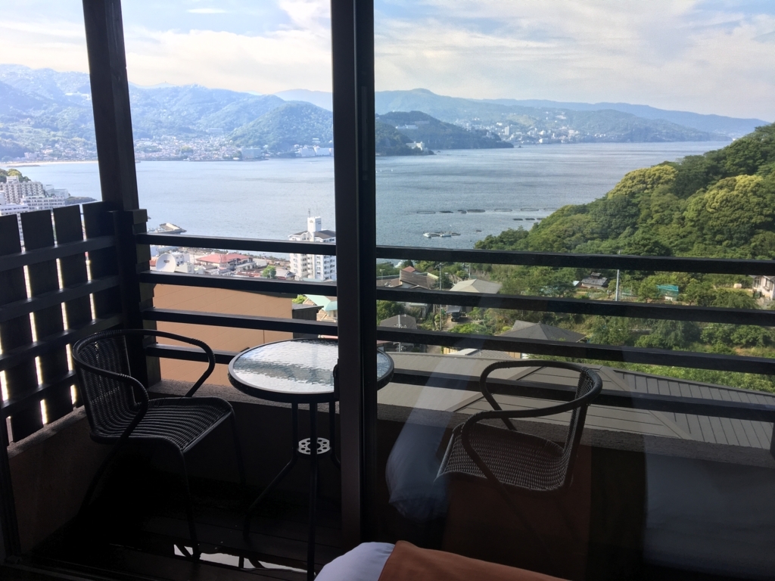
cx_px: 388
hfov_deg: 61.7
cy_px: 290
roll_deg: +0.6
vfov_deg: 48.2
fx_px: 649
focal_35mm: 29
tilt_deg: -13.5
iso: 25
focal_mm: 4.15
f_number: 2.2
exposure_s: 1/337
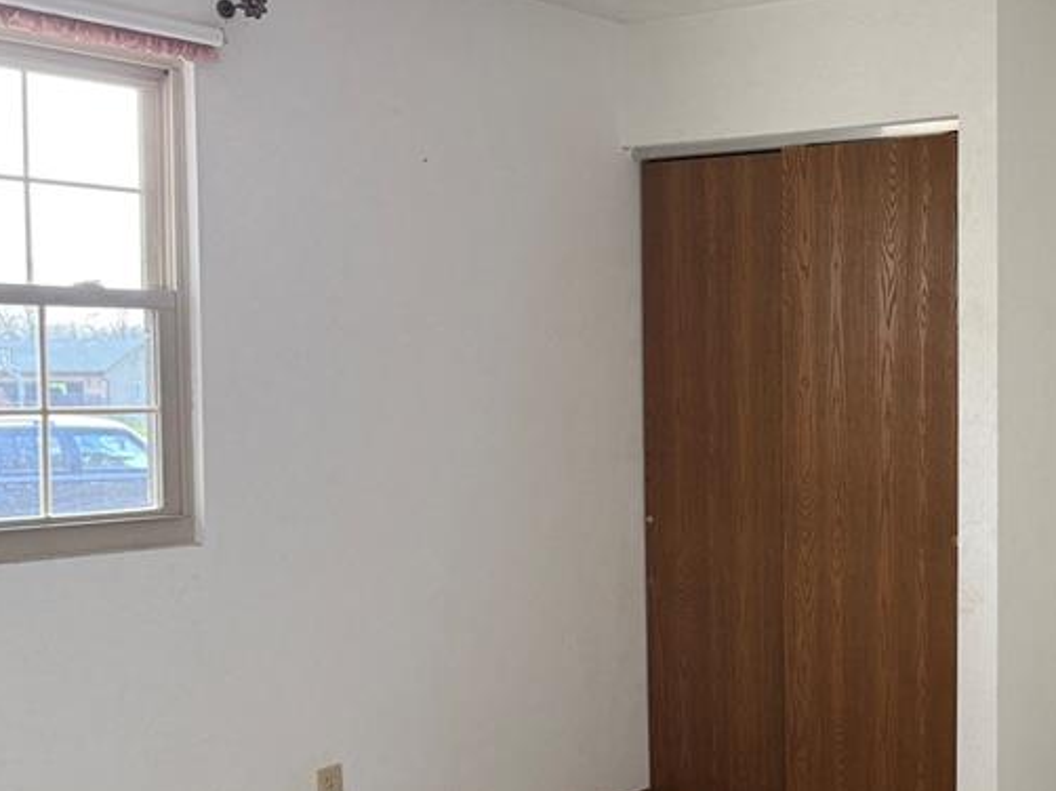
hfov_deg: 36.7
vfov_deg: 29.6
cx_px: 932
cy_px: 448
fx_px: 1494
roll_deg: -0.3
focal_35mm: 49
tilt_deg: -3.0
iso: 200
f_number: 1.78
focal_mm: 6.76
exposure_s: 1/107
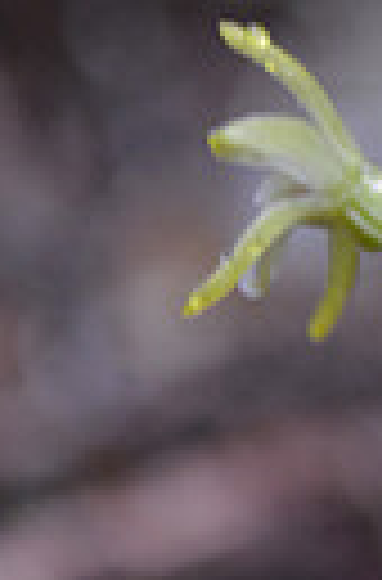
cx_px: 616
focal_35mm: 288
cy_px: 76
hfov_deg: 4.7
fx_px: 4617
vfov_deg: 7.2
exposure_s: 1/13
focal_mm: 55
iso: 1600
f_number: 5.6
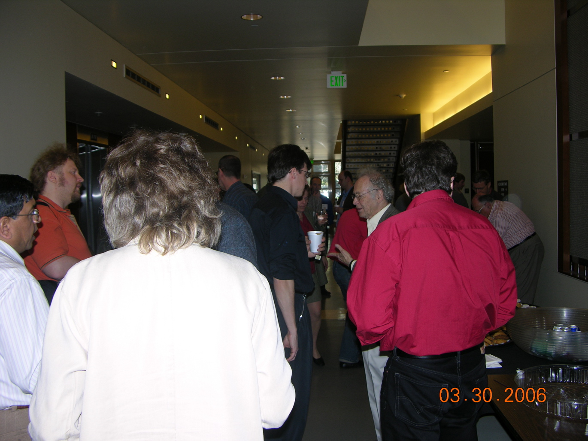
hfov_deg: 52.6
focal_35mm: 35
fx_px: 595
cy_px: 220
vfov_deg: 40.7
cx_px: 294
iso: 50
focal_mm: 8.9
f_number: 2.8
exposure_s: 1/60.1
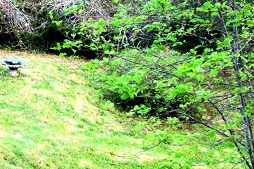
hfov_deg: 27.1
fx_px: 508
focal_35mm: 72
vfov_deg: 18.8
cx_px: 28
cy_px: 130
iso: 200
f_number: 5.6
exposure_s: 1/80
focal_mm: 16
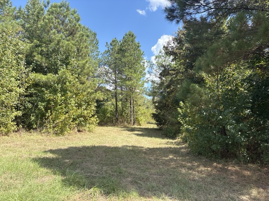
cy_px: 100
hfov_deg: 67.3
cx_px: 134
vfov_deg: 53.1
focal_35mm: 26
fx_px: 202
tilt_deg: +6.1
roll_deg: -0.5
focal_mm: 5.96
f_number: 1.6
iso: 50
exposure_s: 1/1217
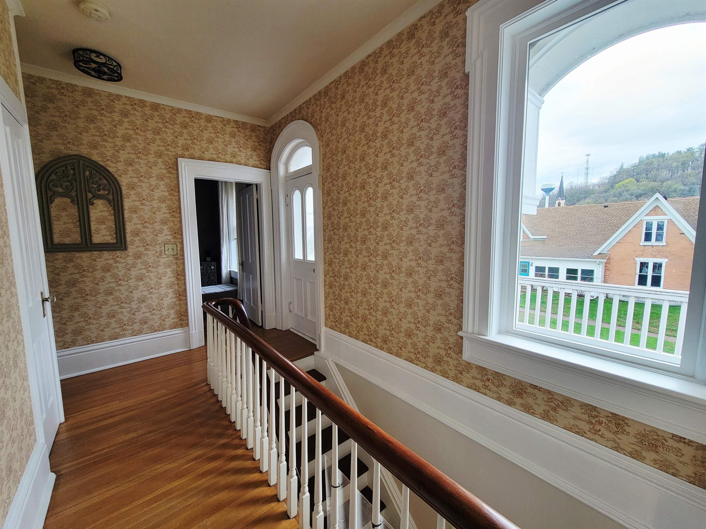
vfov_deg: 89.9
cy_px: 264
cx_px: 353
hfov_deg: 106.2
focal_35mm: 13
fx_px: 265
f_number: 2.2
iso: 80
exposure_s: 1/120
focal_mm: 2.2
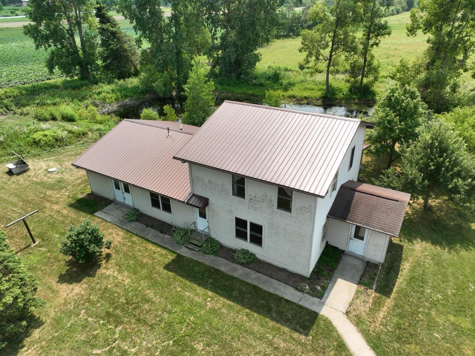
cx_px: 238
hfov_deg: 71.6
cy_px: 178
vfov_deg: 56.8
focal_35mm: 24
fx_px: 329
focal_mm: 12.29
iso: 120
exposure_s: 1/1250
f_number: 2.8
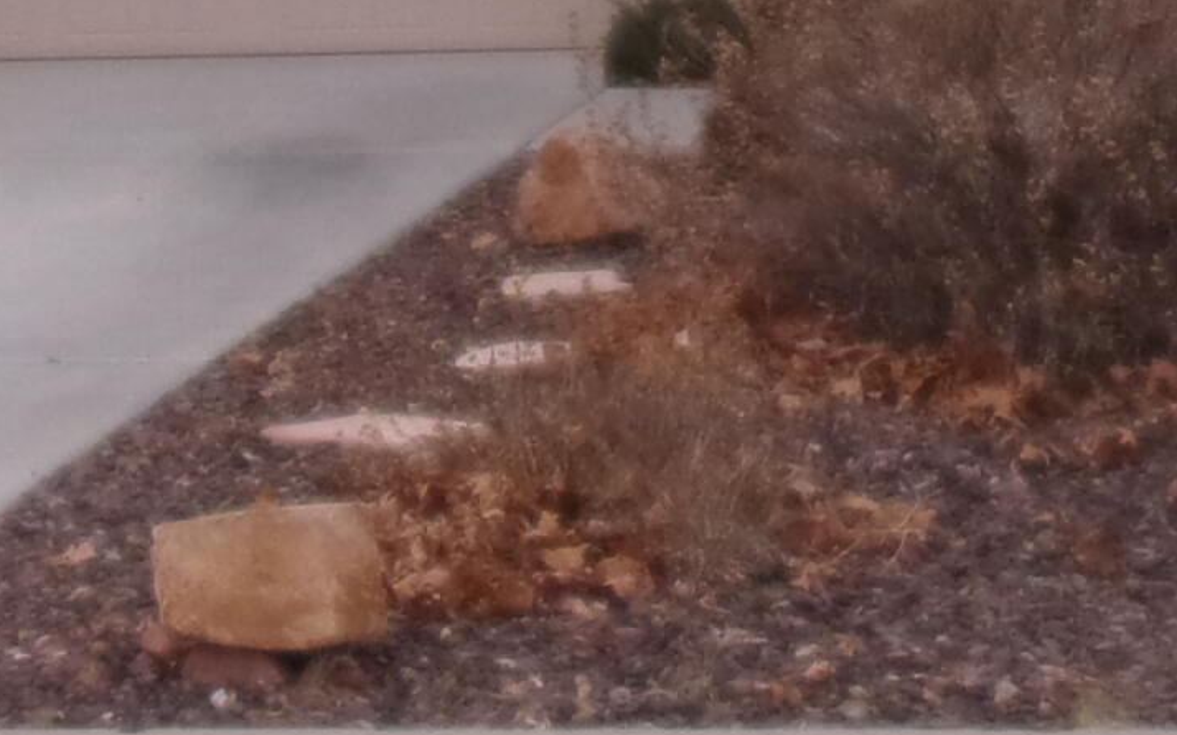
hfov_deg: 14.1
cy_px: -445
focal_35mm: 147
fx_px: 4715
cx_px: 987
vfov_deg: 8.7
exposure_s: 1/600
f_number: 3.7
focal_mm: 5.9
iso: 80
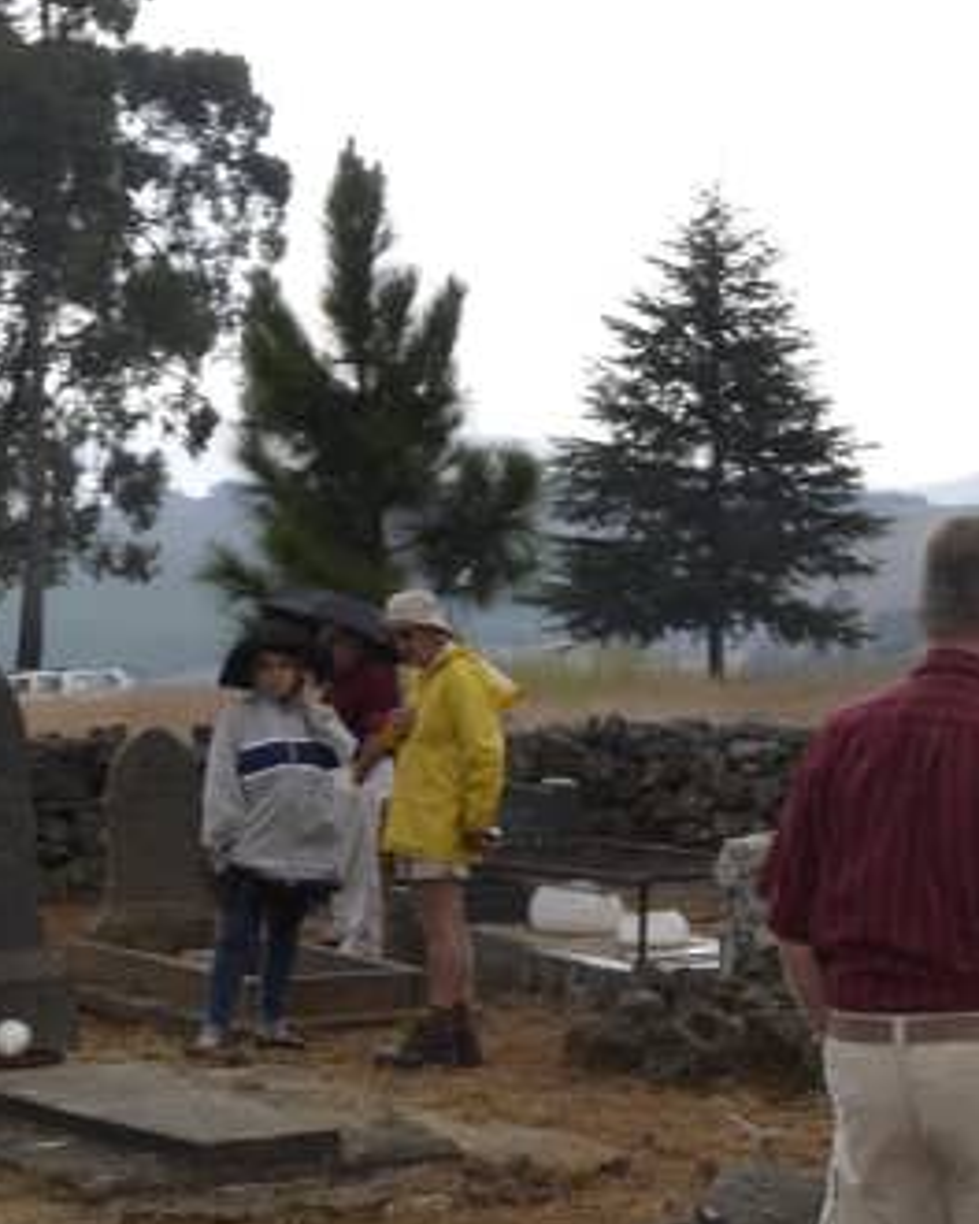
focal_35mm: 92
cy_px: 818
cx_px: 1253
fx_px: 3332
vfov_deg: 20.7
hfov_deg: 15.9
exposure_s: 1/200
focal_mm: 18
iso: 100
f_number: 7.1
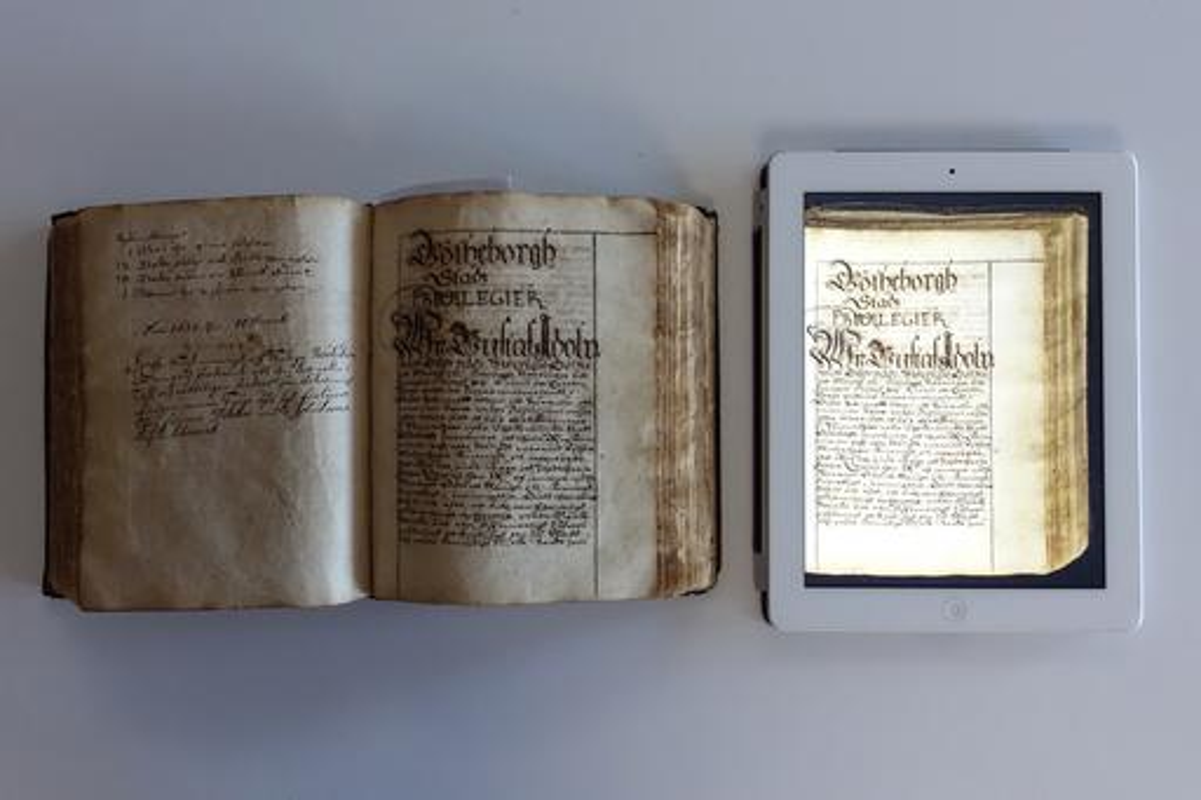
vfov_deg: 53.1
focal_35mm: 24
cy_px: 400
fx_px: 800
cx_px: 600
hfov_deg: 73.8
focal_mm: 8.8
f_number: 7.1
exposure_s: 1/30
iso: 1000
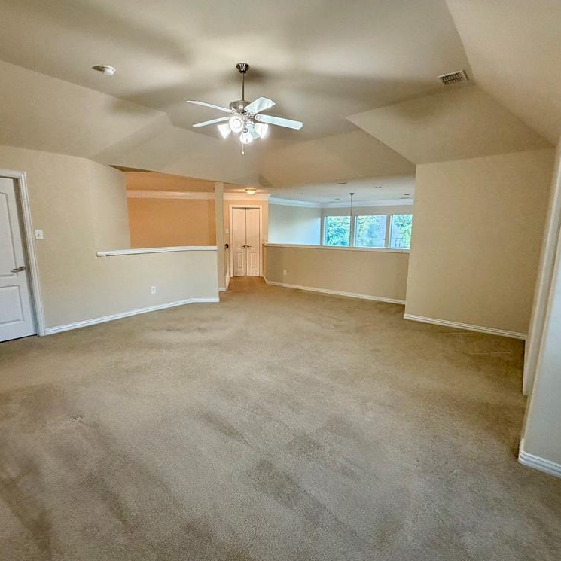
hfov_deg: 84.0
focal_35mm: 17
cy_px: 283
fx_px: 312
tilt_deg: -9.3
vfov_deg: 84.0
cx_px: 280
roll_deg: -0.2
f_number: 2.2
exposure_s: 1/60
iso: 400
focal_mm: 2.22
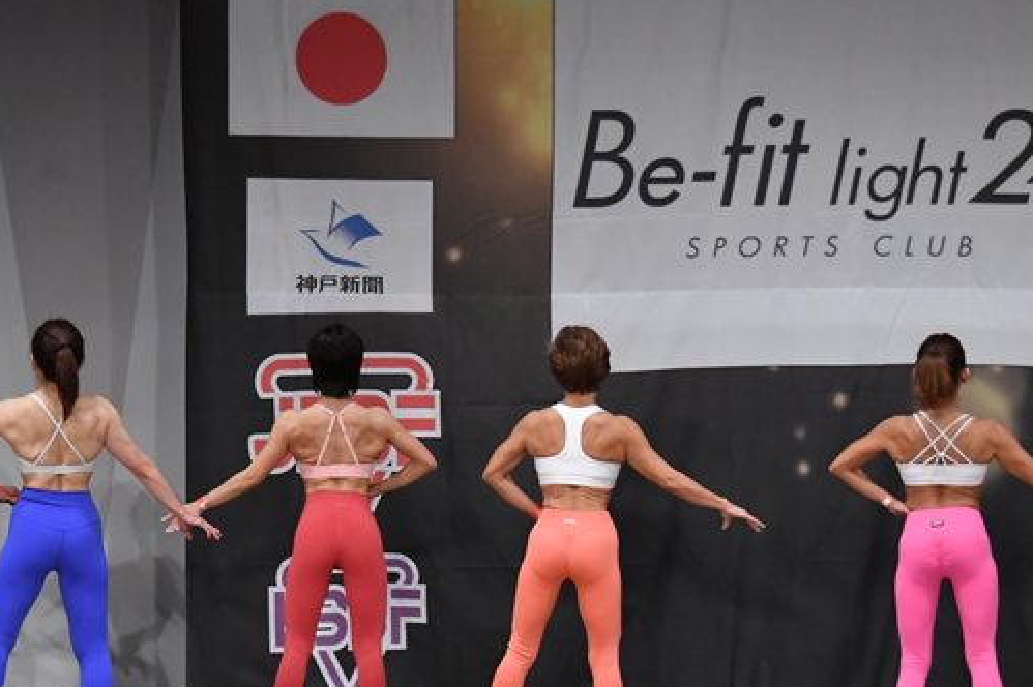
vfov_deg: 7.2
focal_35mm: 191
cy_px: 488
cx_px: 252
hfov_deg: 10.8
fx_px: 5477
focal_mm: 82
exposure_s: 1/400
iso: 3200
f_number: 5.6
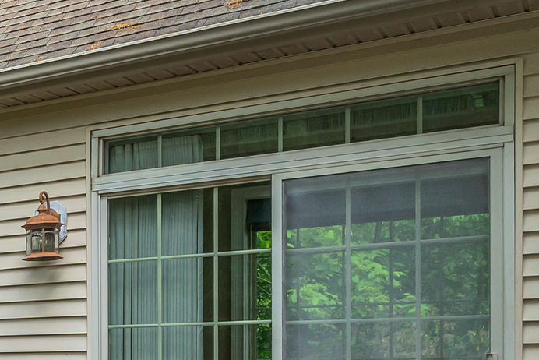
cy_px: 386
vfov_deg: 18.5
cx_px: -467
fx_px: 1063
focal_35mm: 71
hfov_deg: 19.7
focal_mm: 16
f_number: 8
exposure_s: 1/50
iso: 500
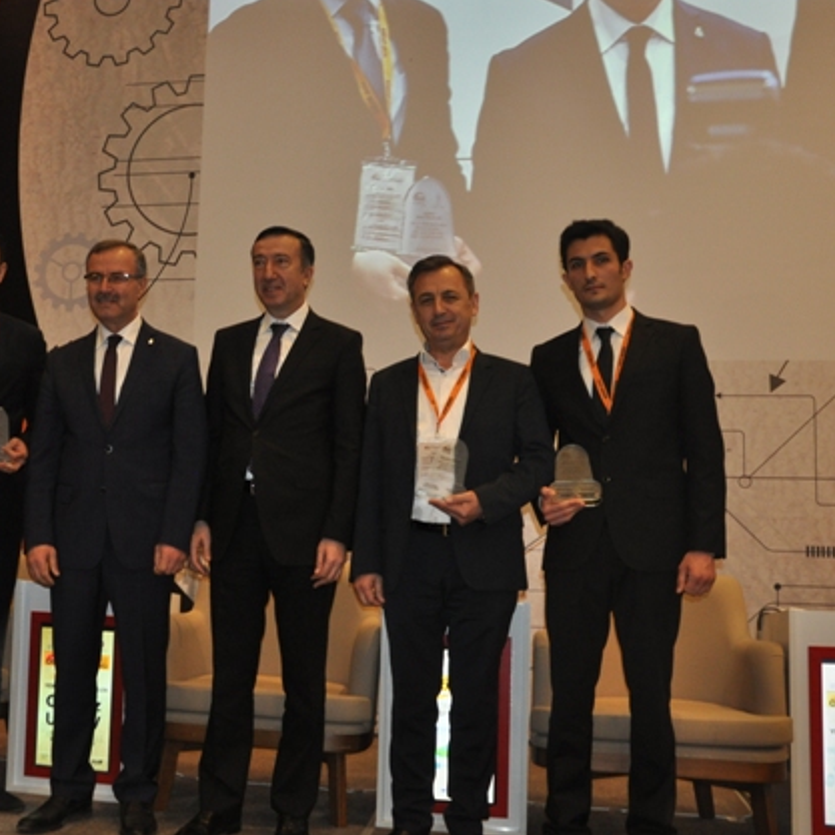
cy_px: 411
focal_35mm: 43
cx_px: 282
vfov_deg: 39.2
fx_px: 1173
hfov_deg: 38.7
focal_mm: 22
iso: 800
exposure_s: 1/60
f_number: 3.5
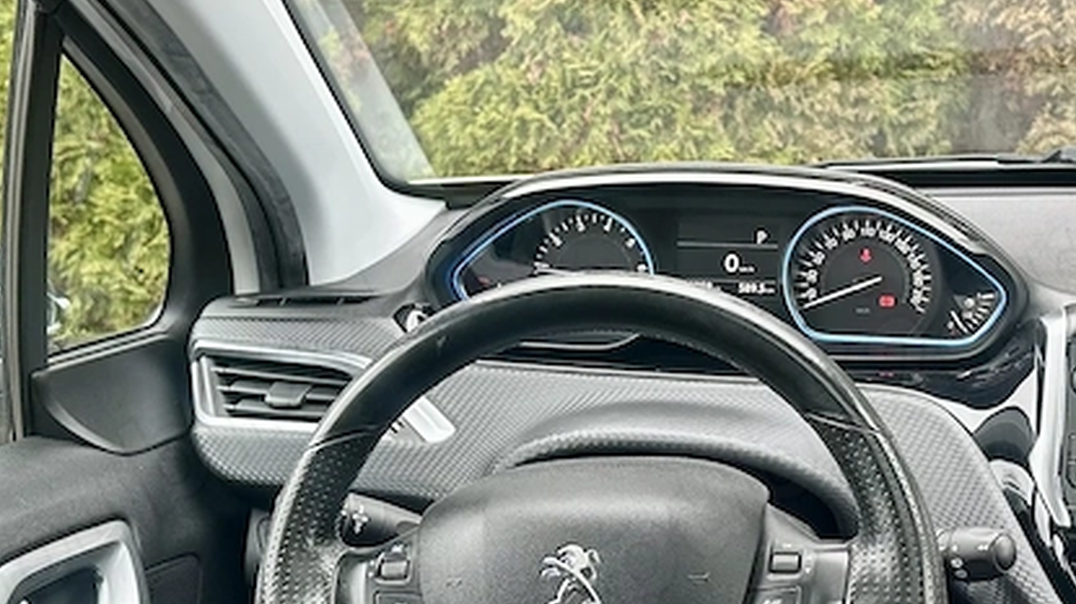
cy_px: 443
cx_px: 568
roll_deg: +0.5
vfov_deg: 19.0
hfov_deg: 33.3
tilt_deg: -15.4
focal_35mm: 63
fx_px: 1797
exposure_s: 1/121
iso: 125
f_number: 1.78
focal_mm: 6.86
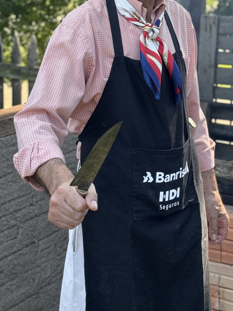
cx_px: 170
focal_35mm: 85
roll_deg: -0.6
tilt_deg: -7.5
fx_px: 763
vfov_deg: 22.6
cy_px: 51
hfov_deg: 17.3
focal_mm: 6.76
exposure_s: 1/420
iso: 64
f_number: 1.78
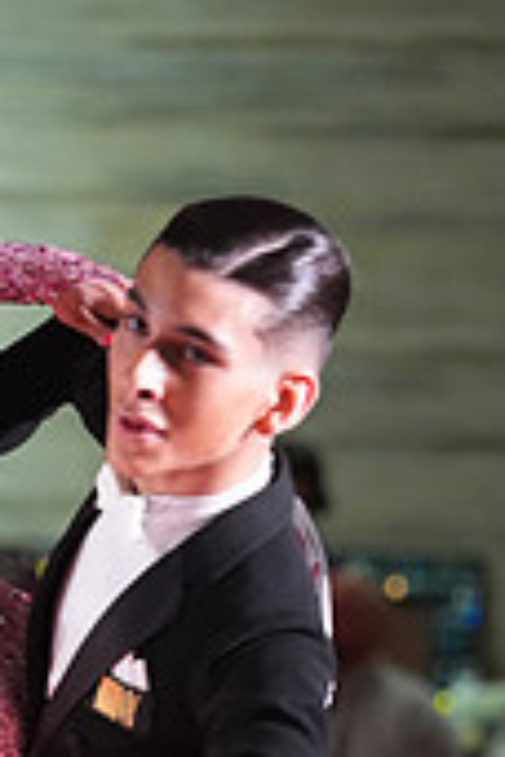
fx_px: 13739
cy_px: 1271
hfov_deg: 2.1
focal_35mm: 653
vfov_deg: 3.1
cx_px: -69
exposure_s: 1/200
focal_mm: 193
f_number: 5
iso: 4000
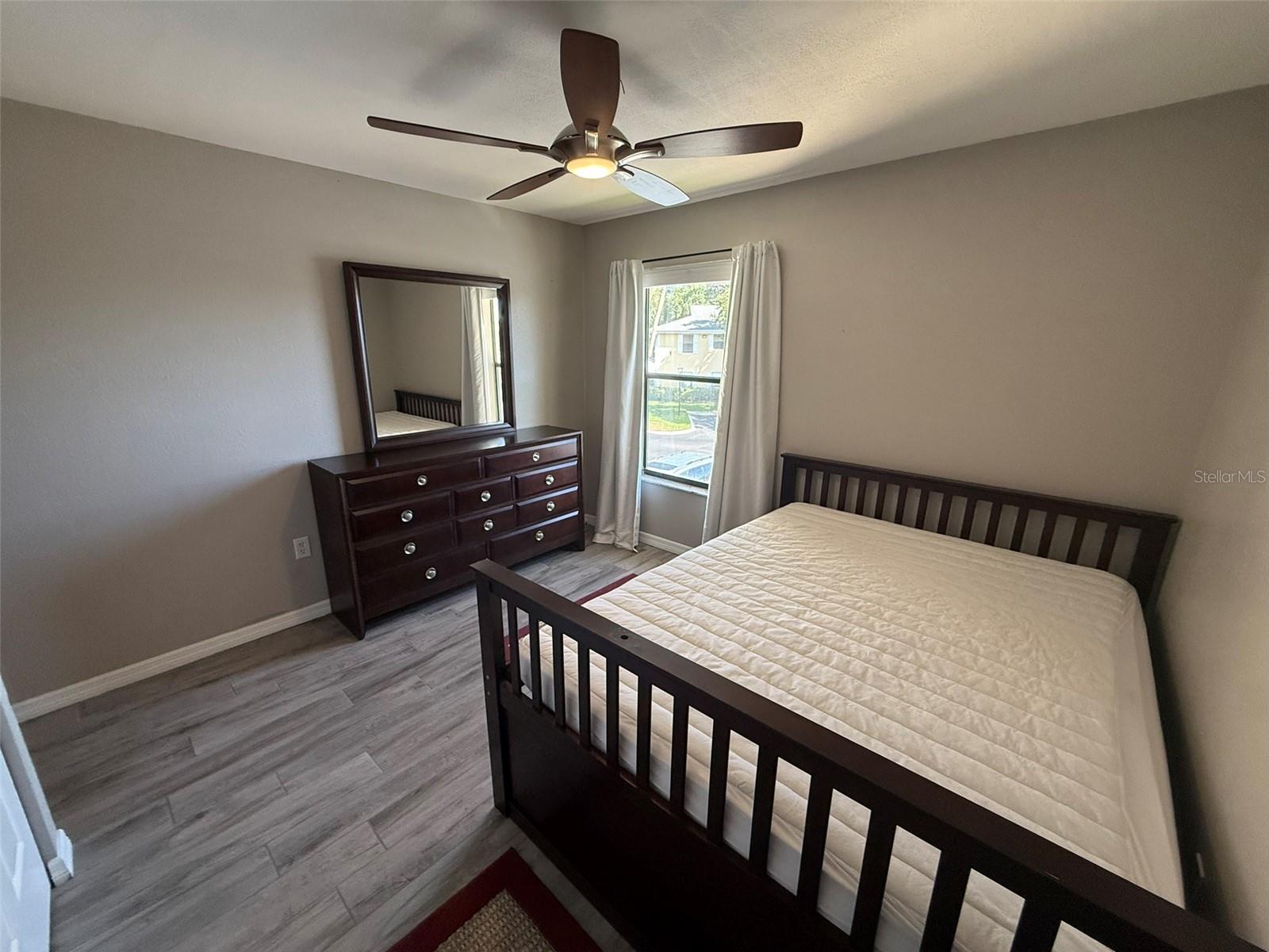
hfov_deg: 102.1
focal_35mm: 14
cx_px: 634
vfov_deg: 85.7
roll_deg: -1.3
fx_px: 513
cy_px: 476
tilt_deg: -14.1
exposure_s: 1/120
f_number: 2.2
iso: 320
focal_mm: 2.22
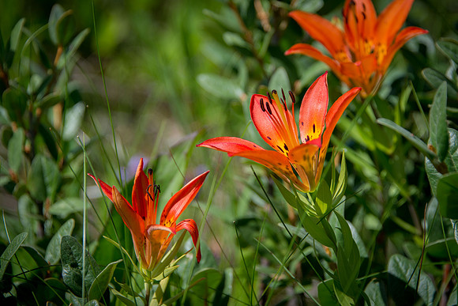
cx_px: 246
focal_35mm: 200
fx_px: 2546
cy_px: 140
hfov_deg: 10.3
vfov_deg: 6.9
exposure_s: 1/640
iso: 200
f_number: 5.6
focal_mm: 160
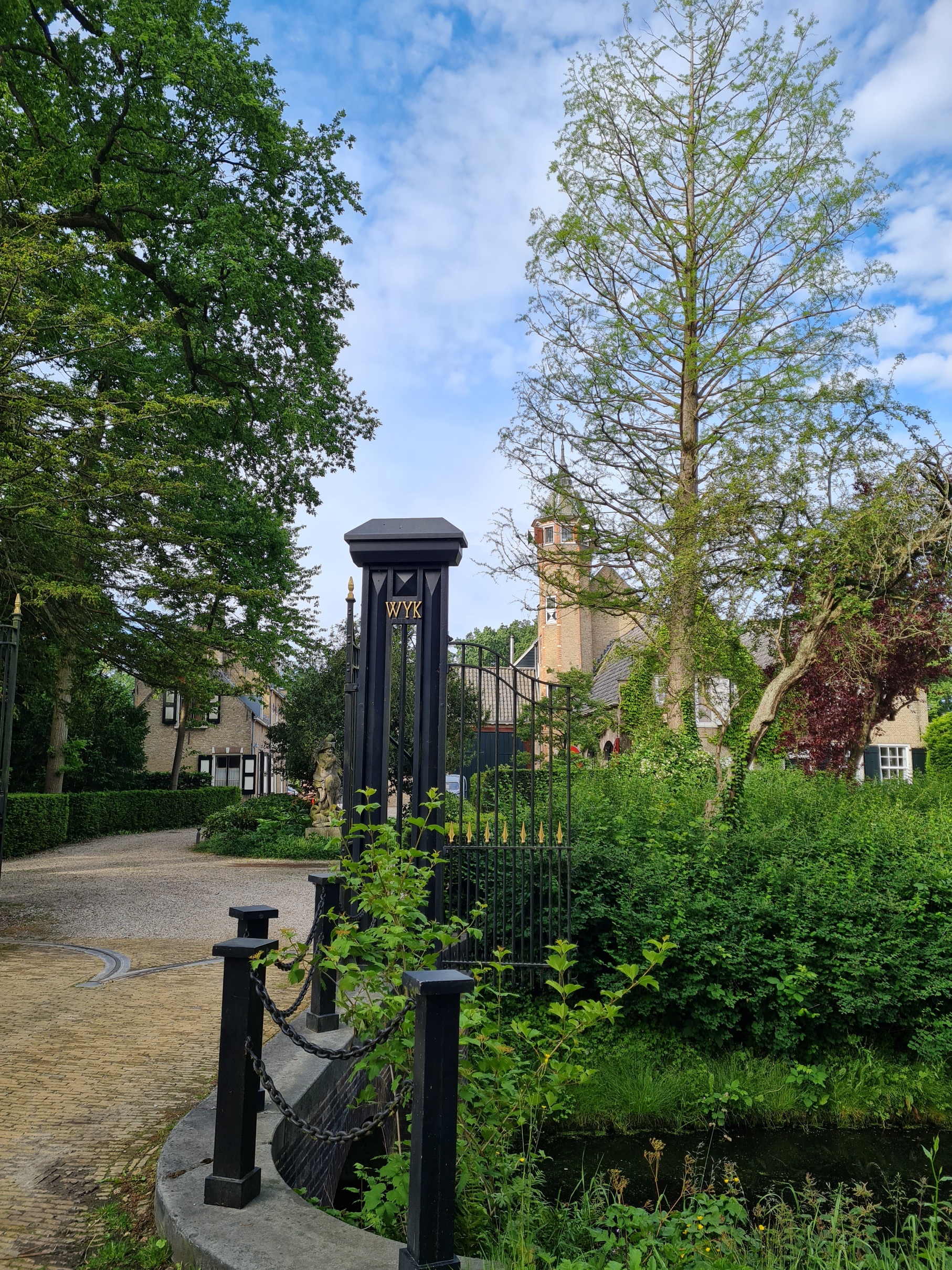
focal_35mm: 26
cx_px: 476
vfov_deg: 67.3
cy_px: 635
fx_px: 953
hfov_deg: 53.1
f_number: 1.8
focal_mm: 5.4
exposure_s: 1/1250
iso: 50
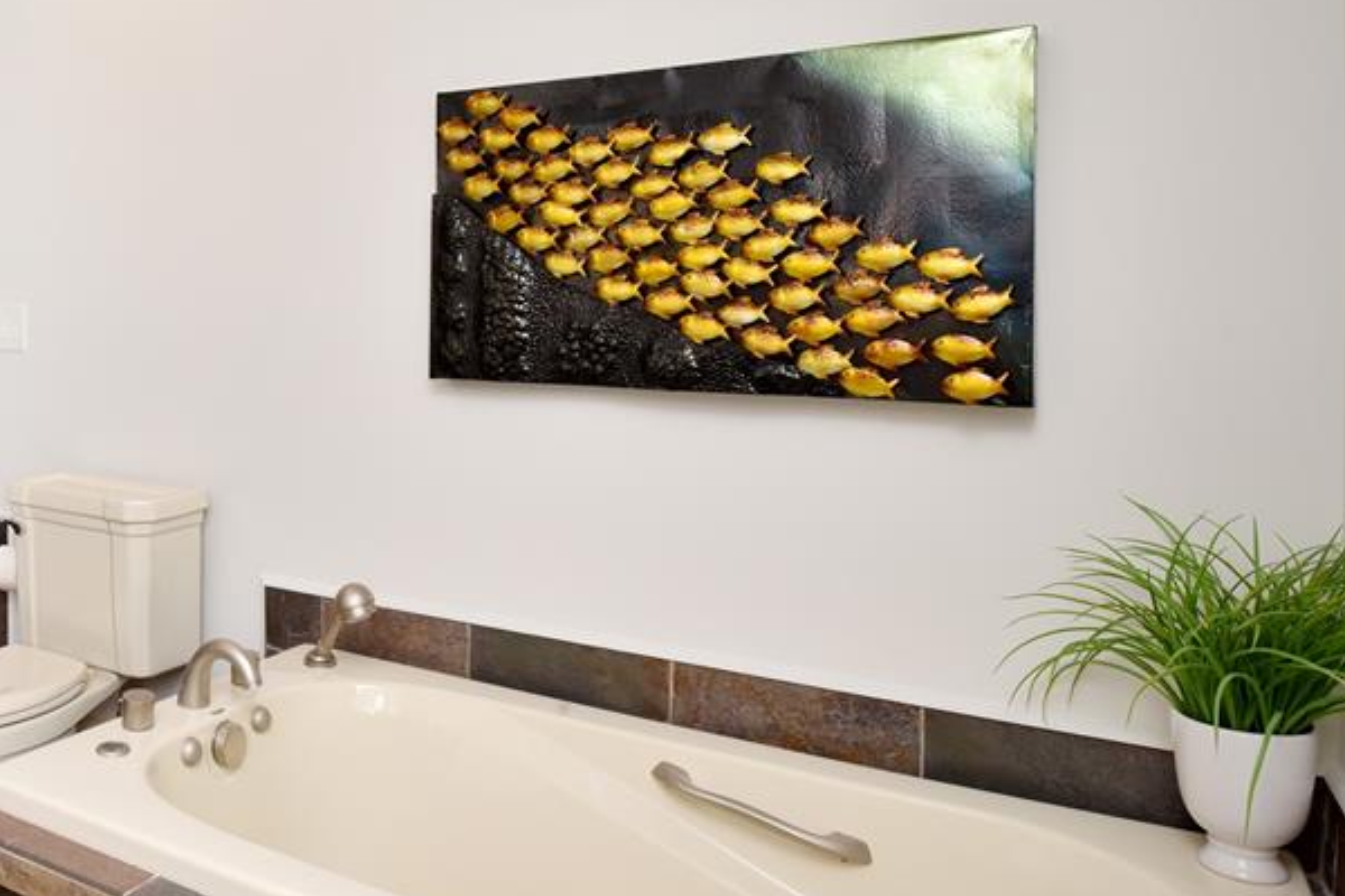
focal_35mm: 29
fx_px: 1083
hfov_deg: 58.3
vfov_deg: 44.5
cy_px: 319
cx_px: 249
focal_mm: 17
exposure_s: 1/60
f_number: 13
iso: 800
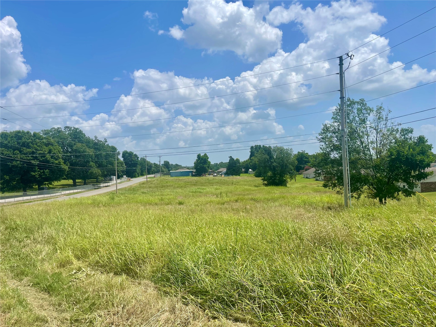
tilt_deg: -1.2
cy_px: 164
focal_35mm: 25
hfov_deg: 69.4
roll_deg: +2.3
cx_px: 218
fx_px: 315
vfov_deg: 54.9
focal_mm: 5.1
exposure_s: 1/6579
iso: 32
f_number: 1.6
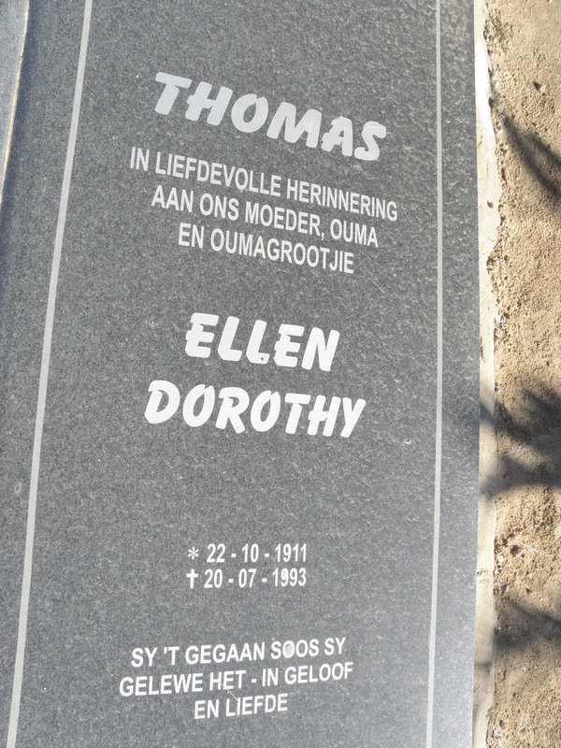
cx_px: 280
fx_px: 562
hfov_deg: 53.1
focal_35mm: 26
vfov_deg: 67.3
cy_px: 374
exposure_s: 1/500
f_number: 6.3
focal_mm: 4.6
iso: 200
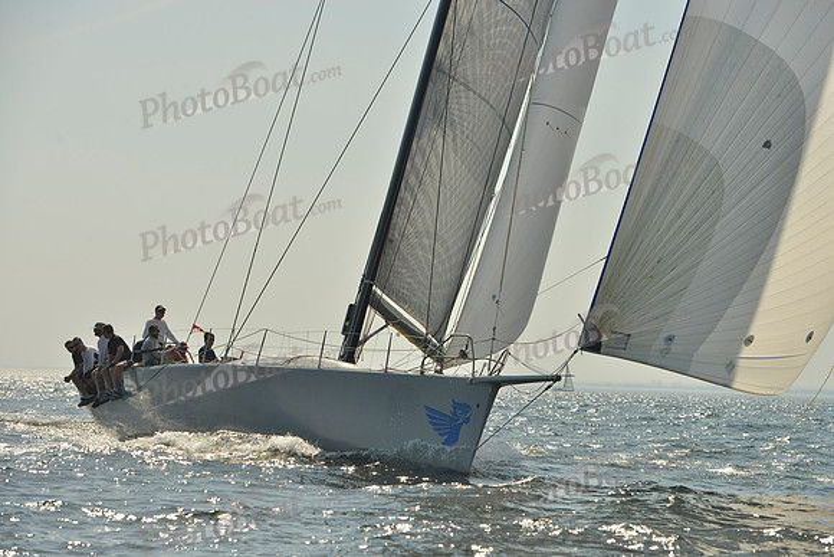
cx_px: 417
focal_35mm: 135
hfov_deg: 15.2
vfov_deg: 10.2
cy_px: 278
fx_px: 3128
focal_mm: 135
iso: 200
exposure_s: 1/1600
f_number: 8
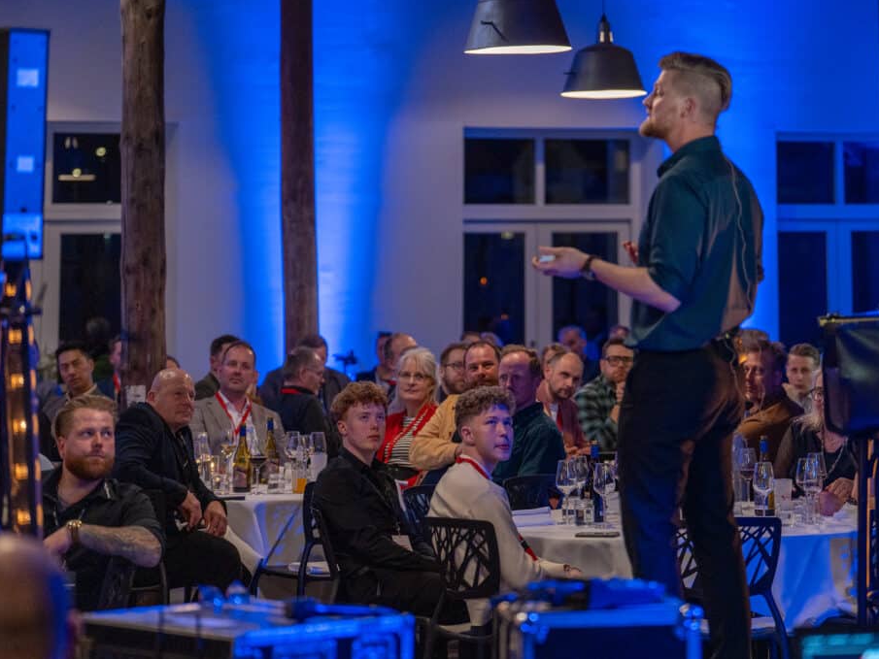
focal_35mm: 111
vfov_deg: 13.3
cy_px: 329
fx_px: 2819
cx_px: 493
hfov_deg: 17.7
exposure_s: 1/125
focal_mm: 102
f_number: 2.8
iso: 1600
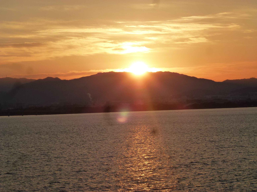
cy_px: 96
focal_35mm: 131
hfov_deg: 15.1
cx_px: 128
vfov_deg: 11.3
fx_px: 973
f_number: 5.2
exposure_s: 1/640
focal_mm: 23.4
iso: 160
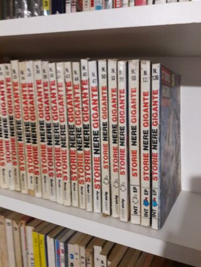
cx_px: 100
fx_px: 217
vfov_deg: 63.4
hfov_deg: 49.7
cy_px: 134
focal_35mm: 28
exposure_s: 1/17
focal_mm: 3.7
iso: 320
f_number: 1.9
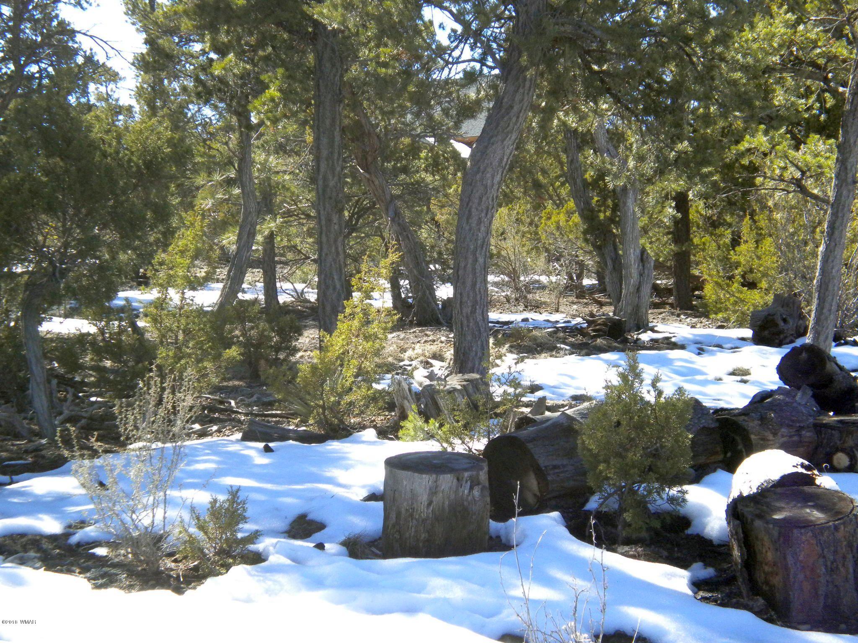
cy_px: 322
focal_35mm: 79
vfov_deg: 18.7
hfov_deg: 24.7
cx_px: 429
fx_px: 1958
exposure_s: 1/418
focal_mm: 14.3
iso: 323
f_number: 5.1
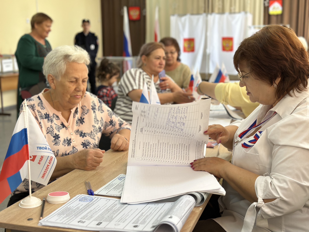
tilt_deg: -9.4
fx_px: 428
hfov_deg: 39.7
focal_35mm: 48
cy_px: 116
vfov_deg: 30.3
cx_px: 154
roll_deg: +0.7
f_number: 1.78
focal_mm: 6.86
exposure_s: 1/121
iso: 125
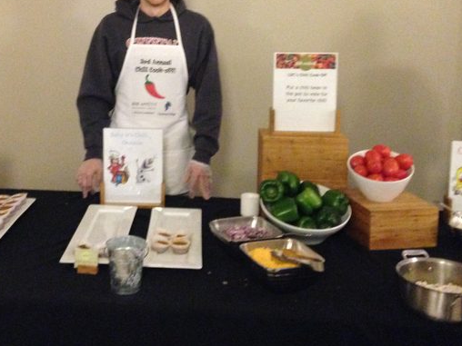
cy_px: 77
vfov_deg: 27.6
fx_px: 694
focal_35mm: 52
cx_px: 166
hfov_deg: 36.5
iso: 640
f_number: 2.4
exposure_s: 1/15
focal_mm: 4.12
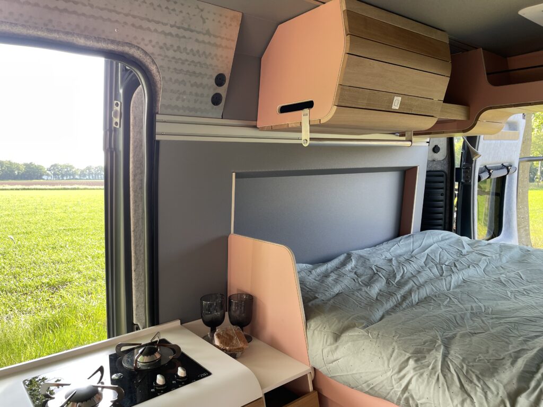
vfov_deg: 53.1
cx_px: 272
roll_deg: -0.1
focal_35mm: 26
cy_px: 204
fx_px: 408
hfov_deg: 67.3
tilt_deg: -3.2
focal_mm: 4.2
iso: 40
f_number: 1.6
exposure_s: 1/121
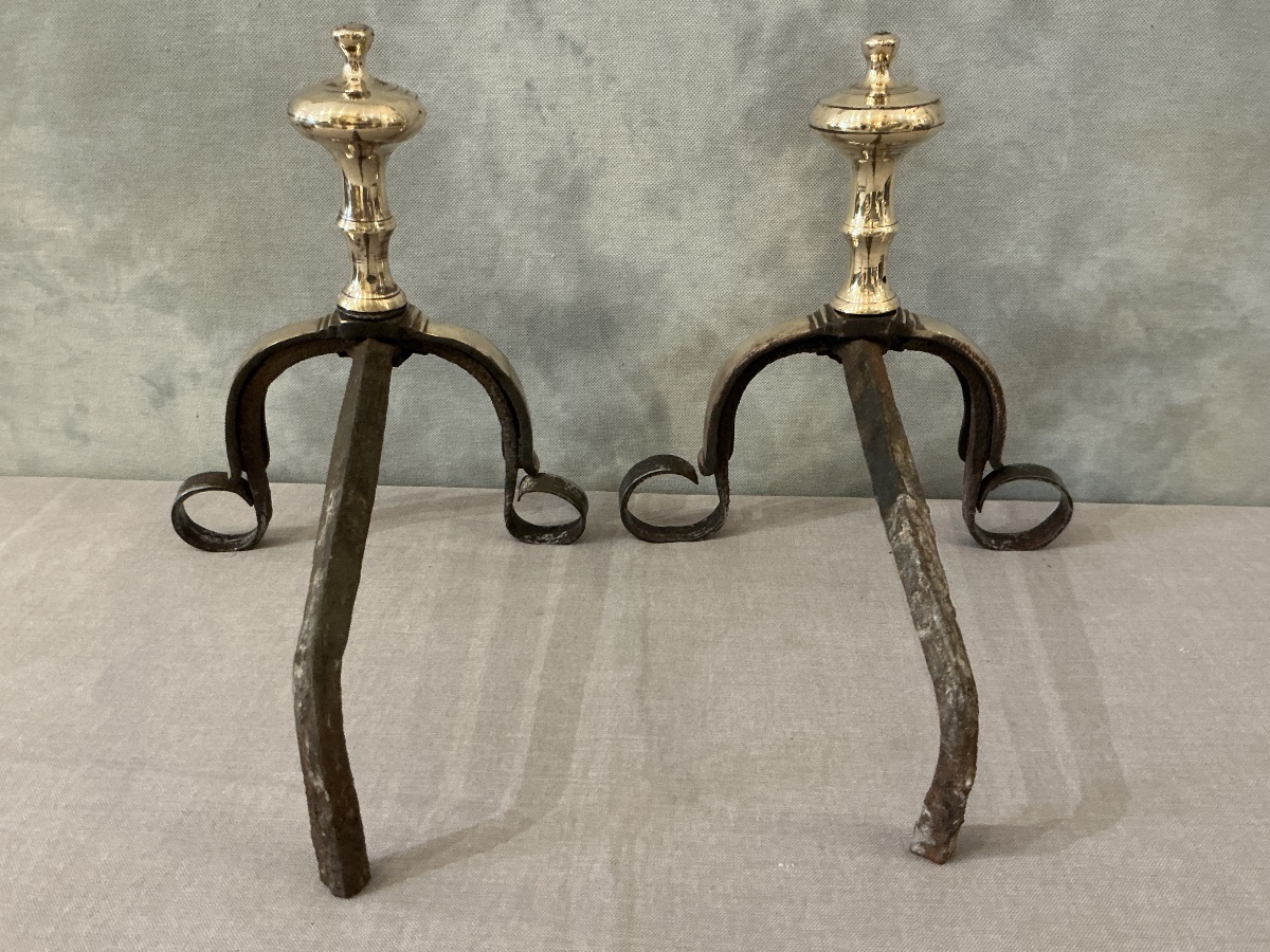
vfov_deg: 49.7
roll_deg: +0.8
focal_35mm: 28
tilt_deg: -23.5
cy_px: 476
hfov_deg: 63.4
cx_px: 635
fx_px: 1027
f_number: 1.8
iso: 200
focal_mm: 3
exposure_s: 1/33
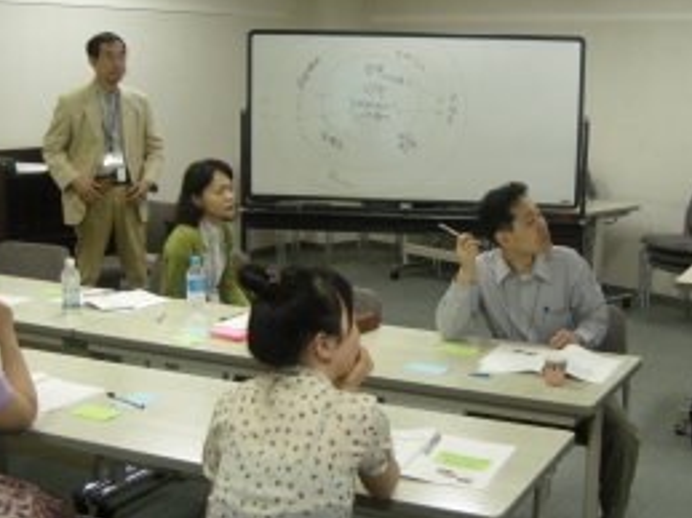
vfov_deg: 27.0
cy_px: 280
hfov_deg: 35.2
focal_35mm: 54
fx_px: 1079
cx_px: 468
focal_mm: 7.5
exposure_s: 1/55.2
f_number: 2.7
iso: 294
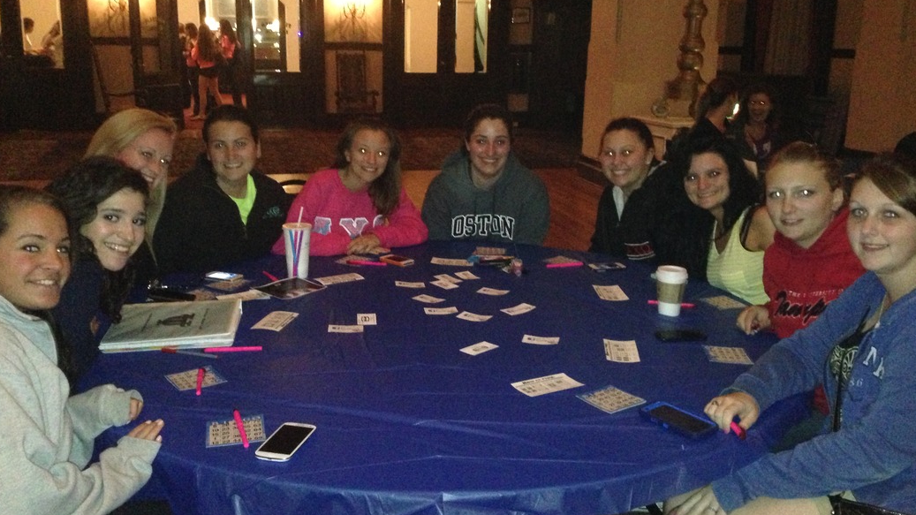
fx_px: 899
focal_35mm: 37
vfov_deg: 31.9
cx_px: 463
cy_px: 228
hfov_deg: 54.0
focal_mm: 4.13
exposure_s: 1/16
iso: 800
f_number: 2.4
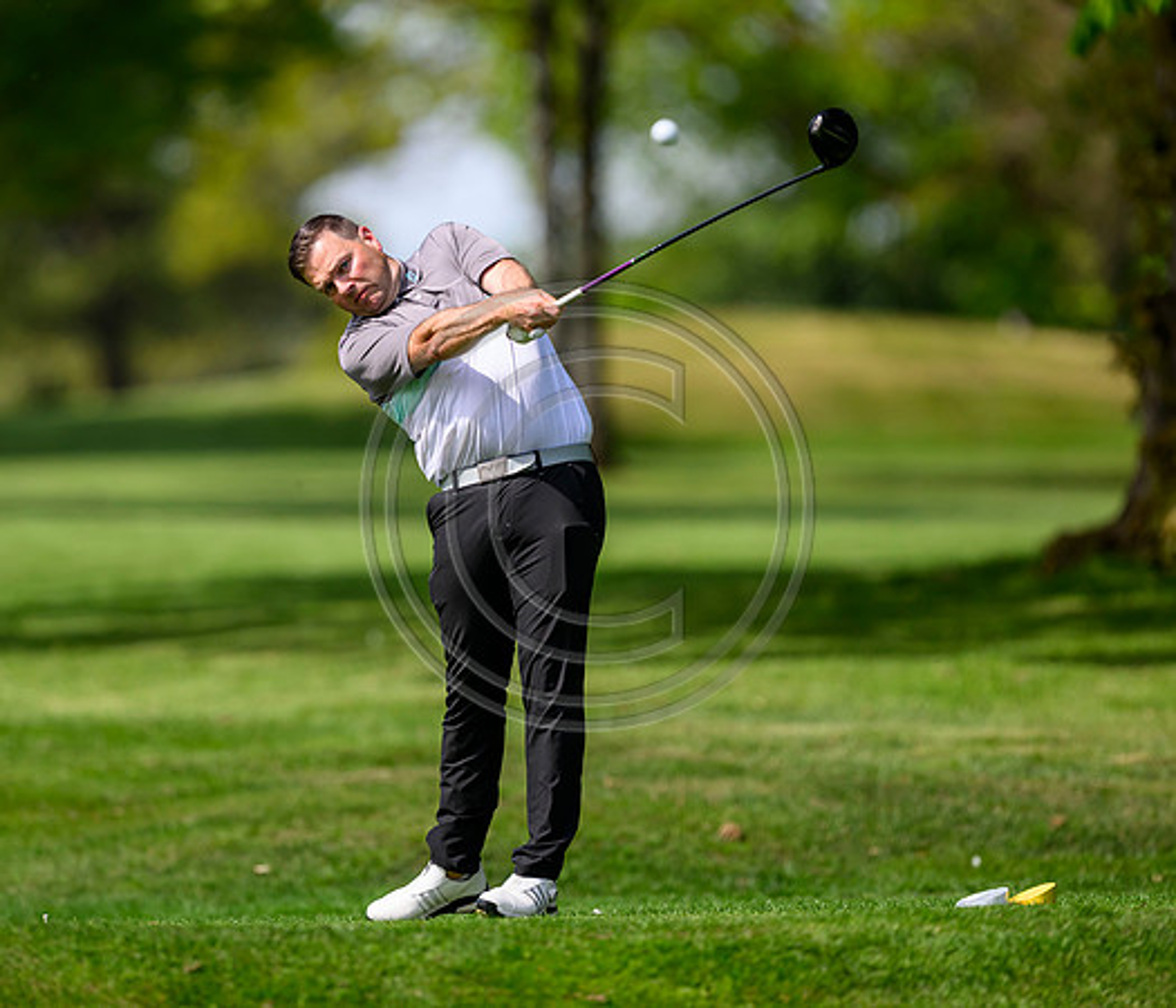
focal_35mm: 478
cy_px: 494
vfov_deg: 3.4
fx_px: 17121
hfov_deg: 3.9
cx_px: 406
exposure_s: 1/4000
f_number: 3.5
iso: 500
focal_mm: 400
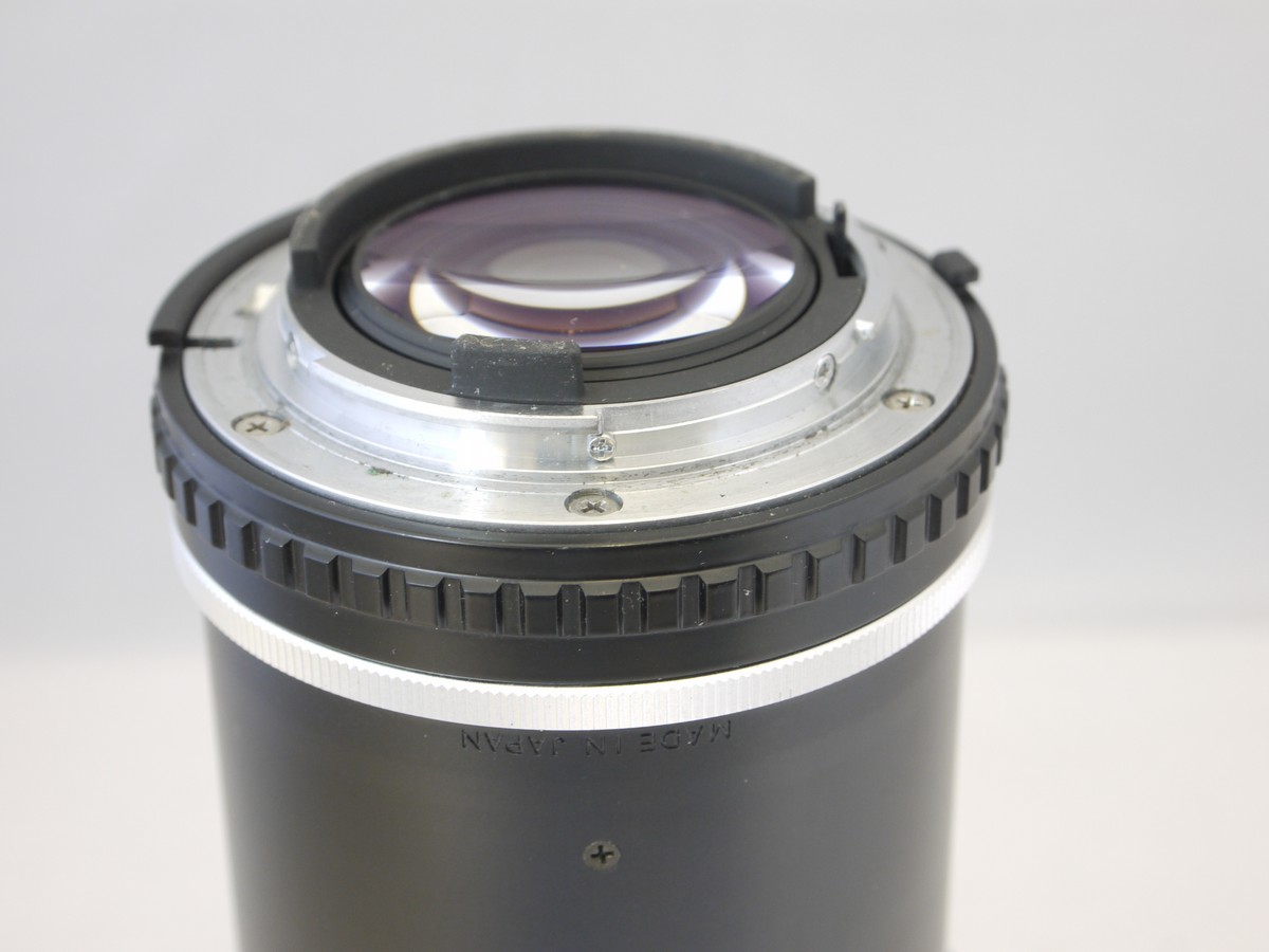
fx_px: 2786
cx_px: 634
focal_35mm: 76
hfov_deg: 25.7
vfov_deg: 19.4
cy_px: 476
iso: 400
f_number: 8
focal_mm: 38
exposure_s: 1/5
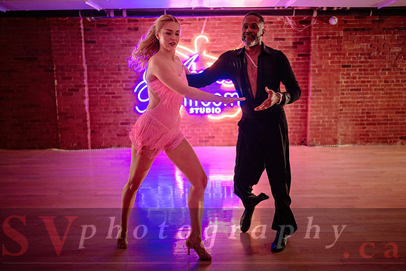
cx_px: 204
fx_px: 386
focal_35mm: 34
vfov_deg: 38.7
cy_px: 148
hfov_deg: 55.5
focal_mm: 28
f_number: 1.4
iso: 2500
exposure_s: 1/250
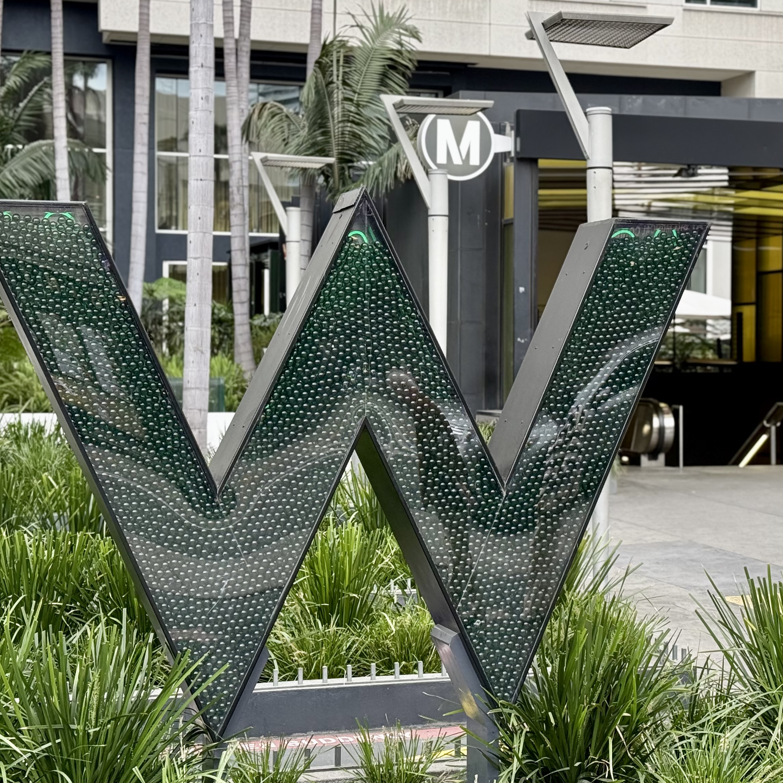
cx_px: 559
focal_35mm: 75
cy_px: 368
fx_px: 1919
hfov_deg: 22.9
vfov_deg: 23.1
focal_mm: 6.76
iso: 100
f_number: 1.78
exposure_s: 1/437
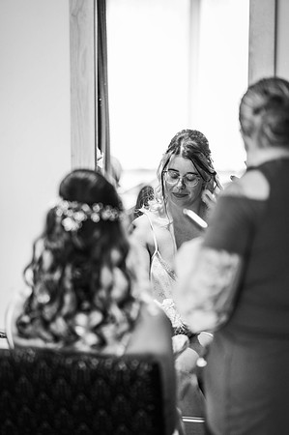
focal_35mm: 85
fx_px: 1026
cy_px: 218
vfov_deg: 23.9
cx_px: 144
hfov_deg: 16.0
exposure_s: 1/200
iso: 1100
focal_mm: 85
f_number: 1.8
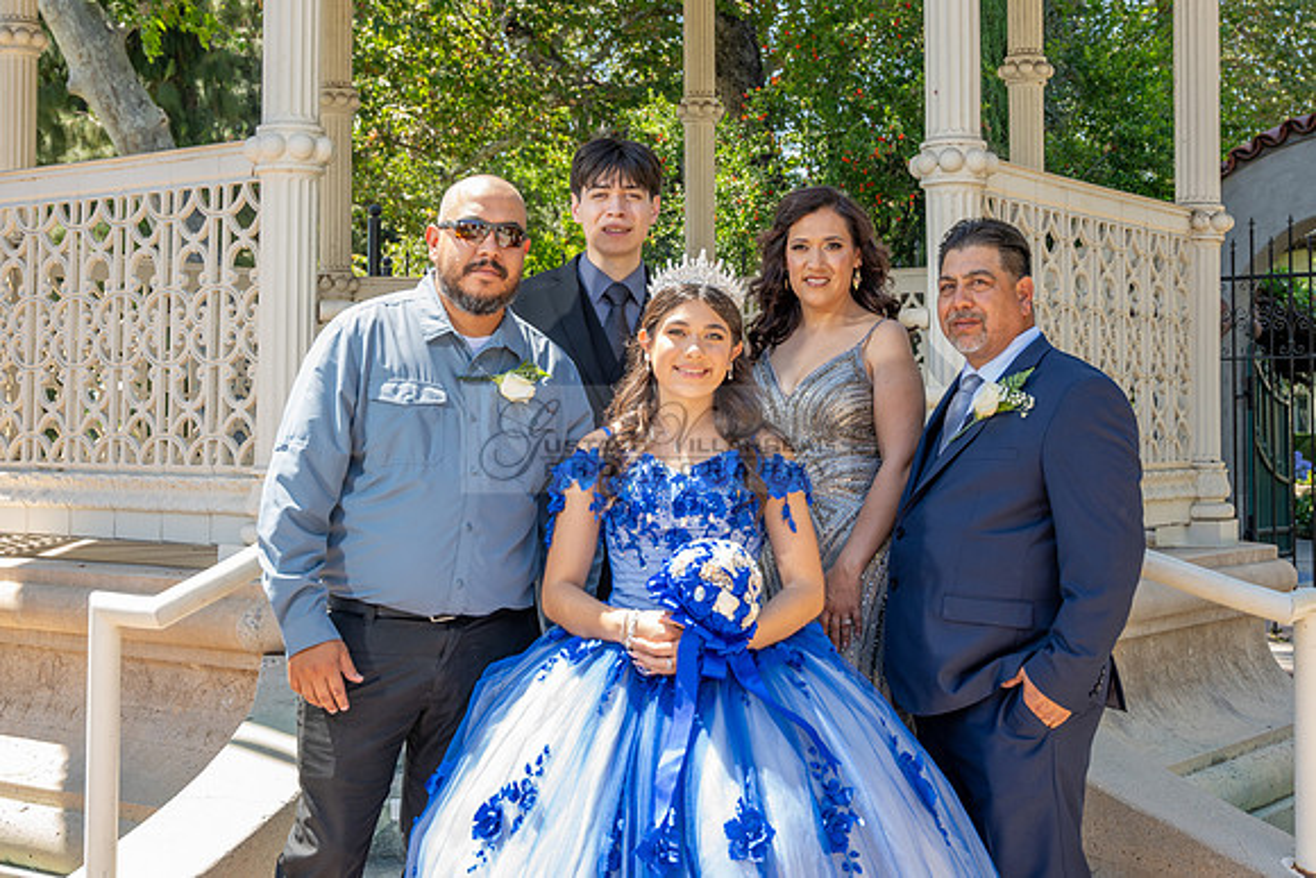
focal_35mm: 53
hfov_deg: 37.6
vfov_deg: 25.6
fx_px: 1933
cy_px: 378
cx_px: 672
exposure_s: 1/200
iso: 80
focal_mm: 38
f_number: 4.5
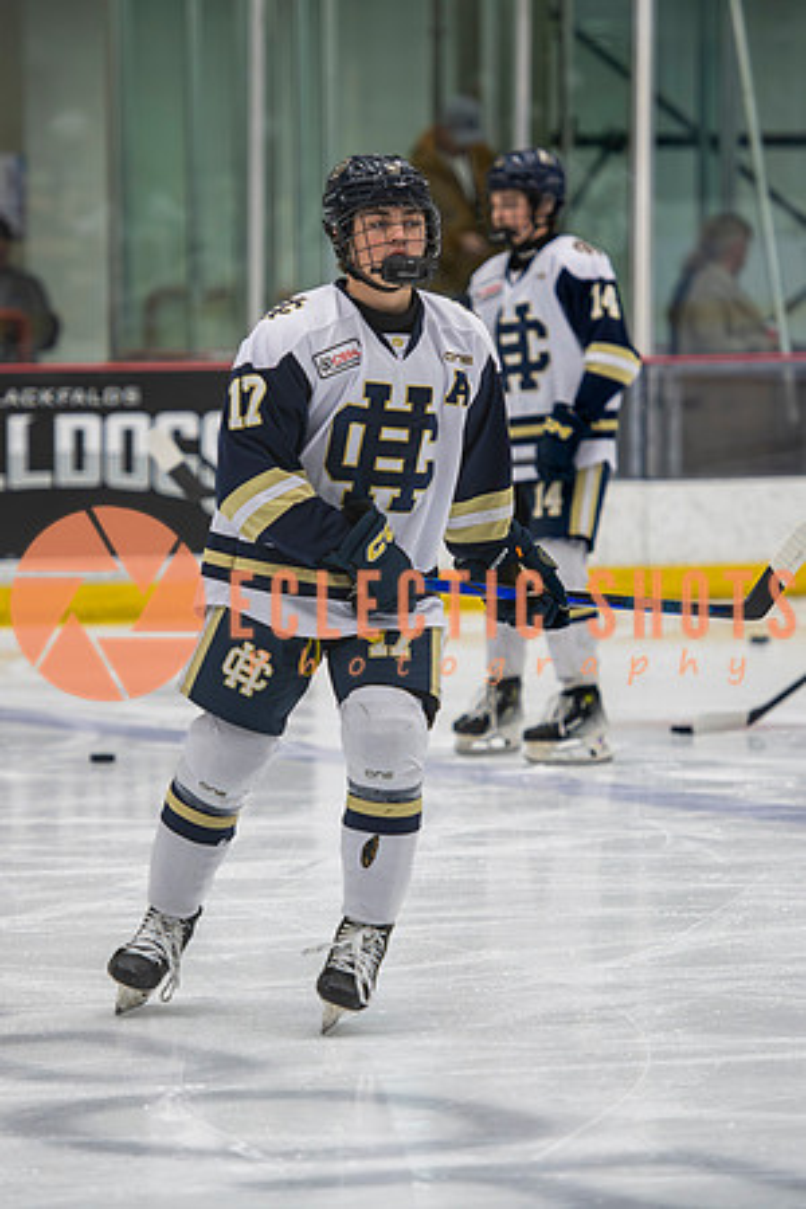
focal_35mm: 225
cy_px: 604
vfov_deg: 9.1
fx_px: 7556
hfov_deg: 6.1
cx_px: 388
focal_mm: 150
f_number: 3.2
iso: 2000
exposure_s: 1/640
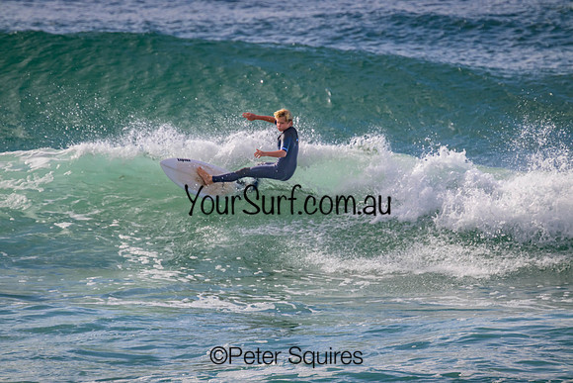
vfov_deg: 1.7
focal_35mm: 800
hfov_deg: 2.6
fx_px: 12736
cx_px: 286
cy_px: 192
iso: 1000
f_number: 11
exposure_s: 1/2000
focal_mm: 800
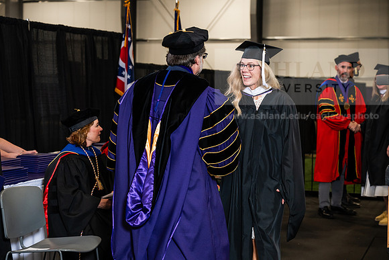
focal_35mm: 70
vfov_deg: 19.5
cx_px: 194
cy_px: 130
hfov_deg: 28.8
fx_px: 757
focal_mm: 70
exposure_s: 1/200
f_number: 4.5
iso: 1250
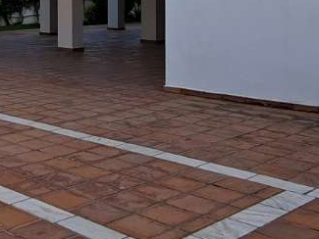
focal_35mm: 60
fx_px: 553
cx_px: -36
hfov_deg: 29.0
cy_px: -3
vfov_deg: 23.4
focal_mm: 1.74
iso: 40
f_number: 2.2
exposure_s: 1/713
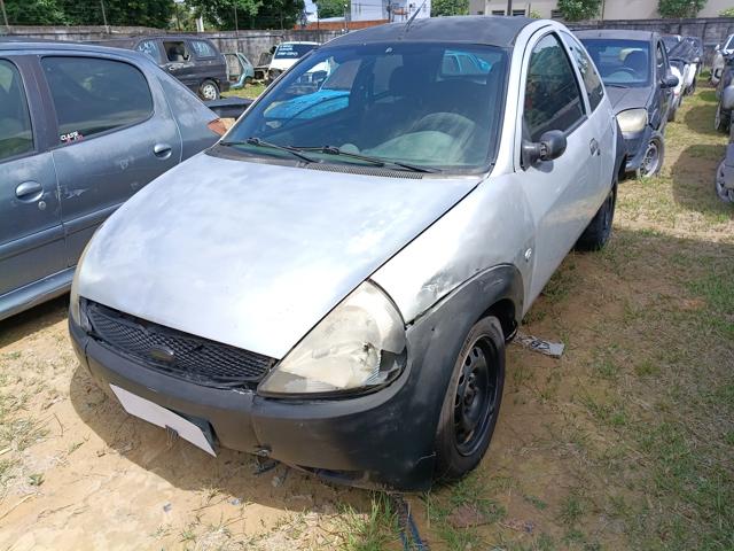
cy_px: 276
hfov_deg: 67.3
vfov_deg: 53.1
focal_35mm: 26
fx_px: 551
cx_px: 367
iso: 100
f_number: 1.8
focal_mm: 4.81
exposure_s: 1/1359
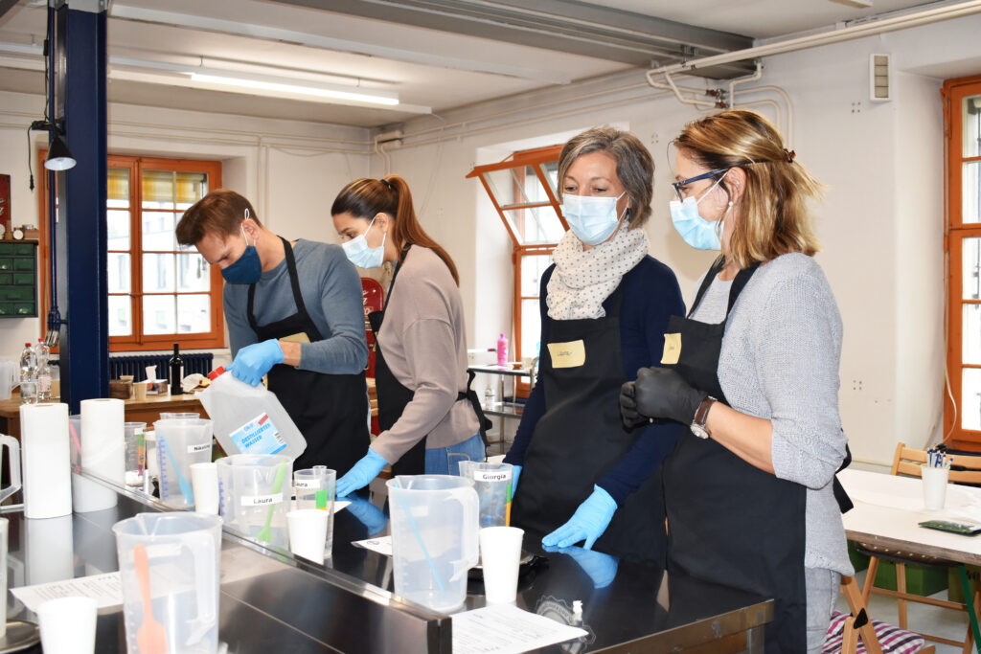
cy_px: 327
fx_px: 1022
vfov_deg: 35.5
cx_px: 490
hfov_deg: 51.3
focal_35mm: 38
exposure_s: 1/125
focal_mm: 25
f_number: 5.6
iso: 800
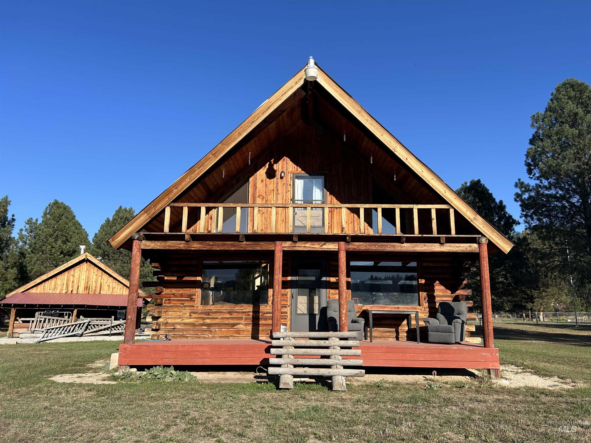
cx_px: 296
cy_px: 222
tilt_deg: +12.3
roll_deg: -0.4
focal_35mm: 26
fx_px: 444
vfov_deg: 53.1
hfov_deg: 67.3
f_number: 1.5
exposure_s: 1/2513
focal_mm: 5.7
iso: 50
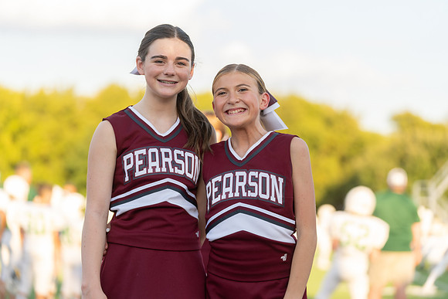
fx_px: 1307
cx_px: 224
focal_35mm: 105
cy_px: 150
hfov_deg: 19.5
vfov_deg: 13.0
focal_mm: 105
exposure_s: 1/500
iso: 200
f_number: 2.8
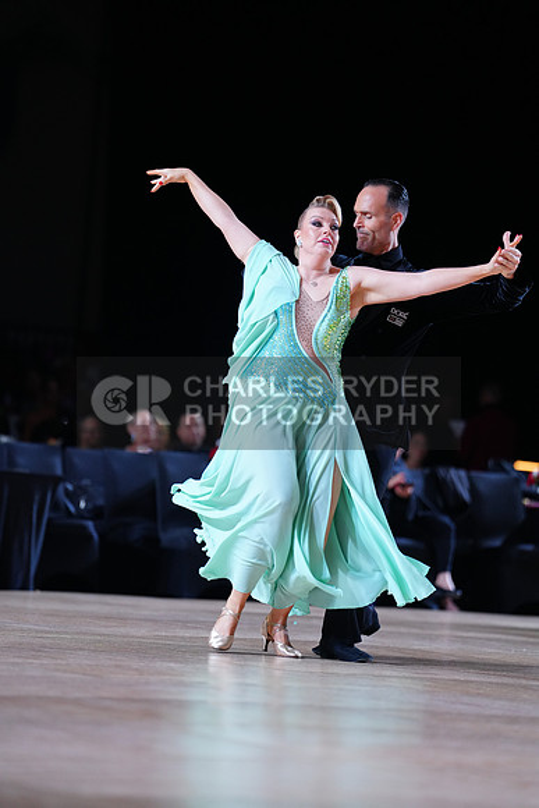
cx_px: 270
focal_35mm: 200
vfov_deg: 10.3
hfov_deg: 6.9
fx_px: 4489
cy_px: 404
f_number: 2.8
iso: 1250
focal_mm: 200
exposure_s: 1/640
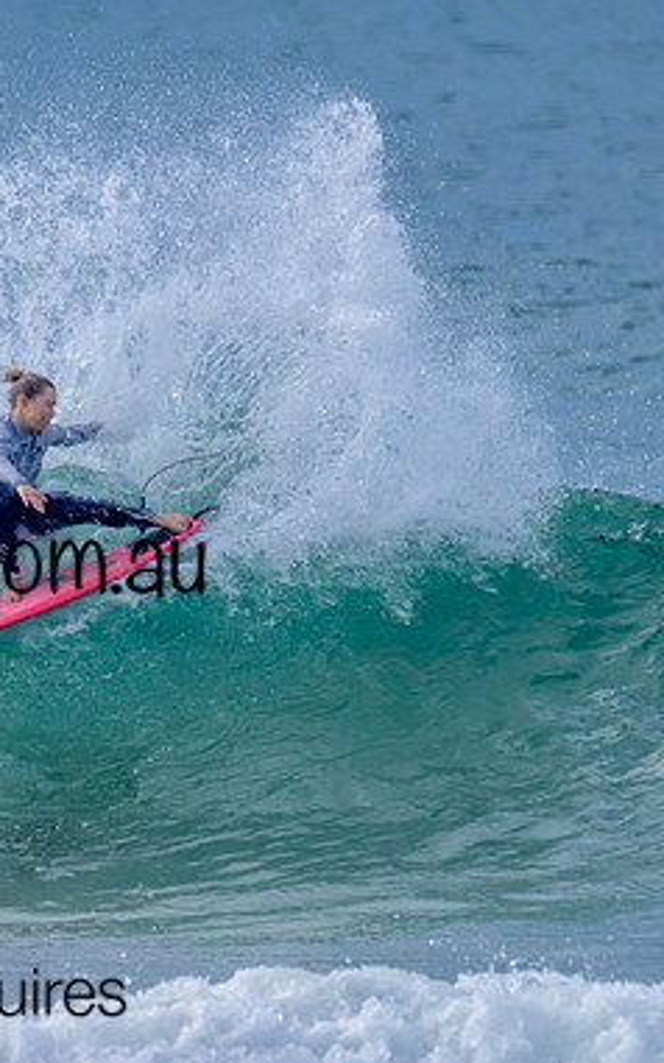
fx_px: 49327
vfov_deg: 1.2
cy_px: 593
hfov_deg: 0.8
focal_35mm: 1703
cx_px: -42
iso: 900
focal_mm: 800
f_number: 11
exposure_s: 1/2000
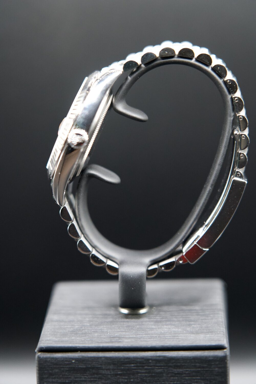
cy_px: 192
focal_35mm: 105
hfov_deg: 13.0
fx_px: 1120
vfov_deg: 19.5
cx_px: 128
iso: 5000
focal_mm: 105
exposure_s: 1/160
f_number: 4
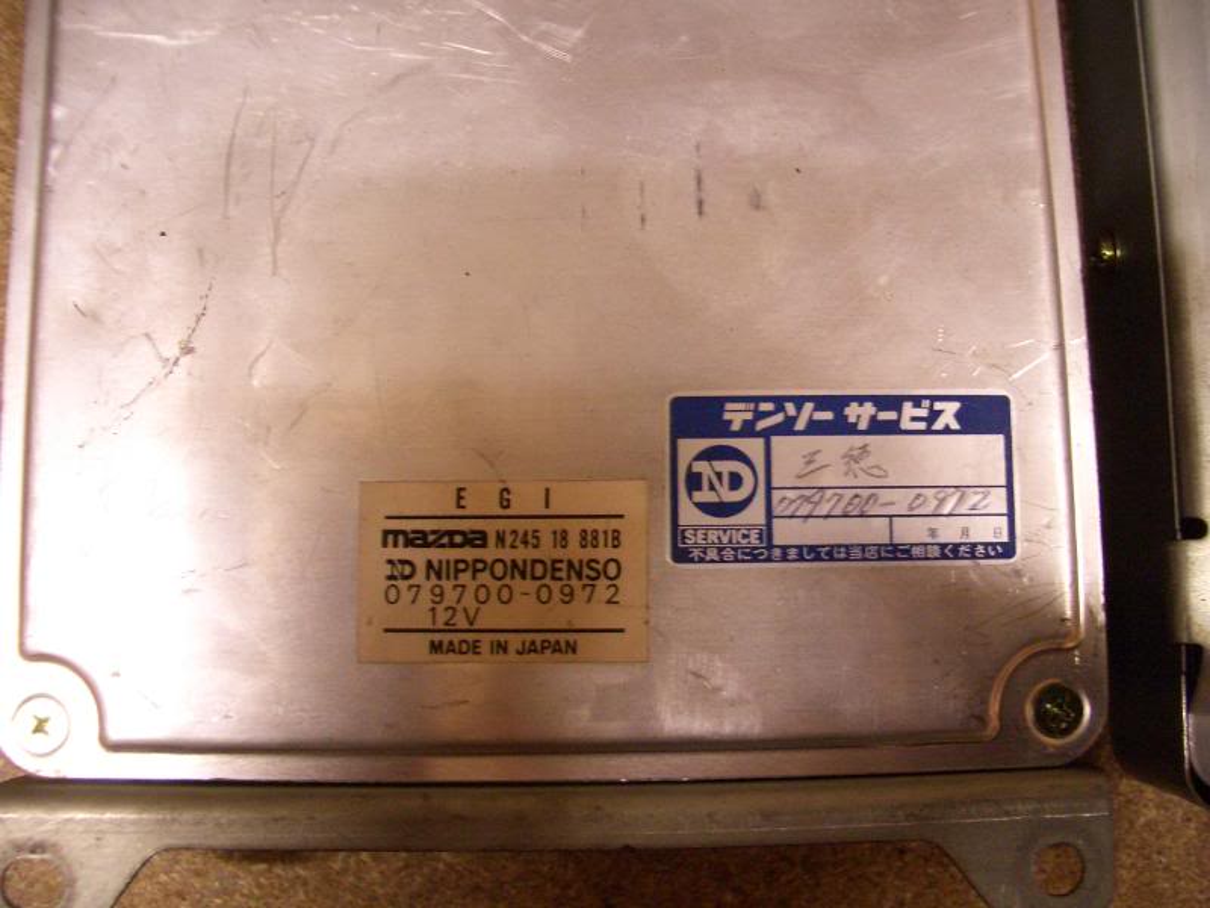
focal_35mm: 35
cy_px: 454
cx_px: 605
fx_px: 1223
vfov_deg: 40.7
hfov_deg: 52.6
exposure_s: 1/15
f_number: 2.6
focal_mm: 5.8
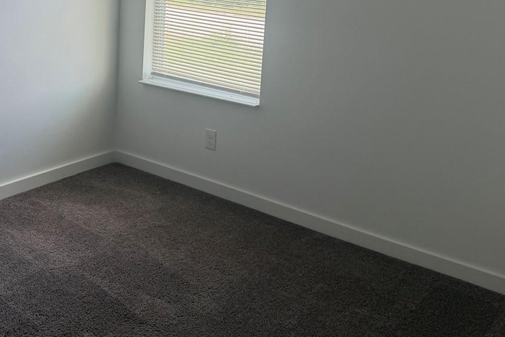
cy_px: 55
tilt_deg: -10.6
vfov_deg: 27.9
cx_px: 149
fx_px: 659
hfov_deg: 41.1
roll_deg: -3.5
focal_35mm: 47
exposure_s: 1/131
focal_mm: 6.76
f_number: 1.78
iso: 100
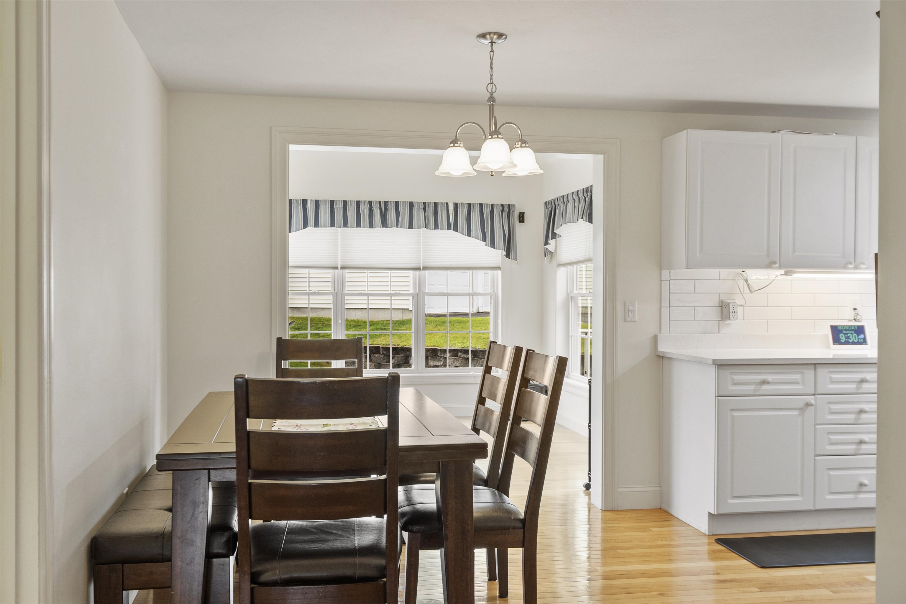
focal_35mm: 33
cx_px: 453
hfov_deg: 57.2
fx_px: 830
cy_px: 302
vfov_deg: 40.0
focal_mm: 22
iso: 320
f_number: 8
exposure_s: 1/2
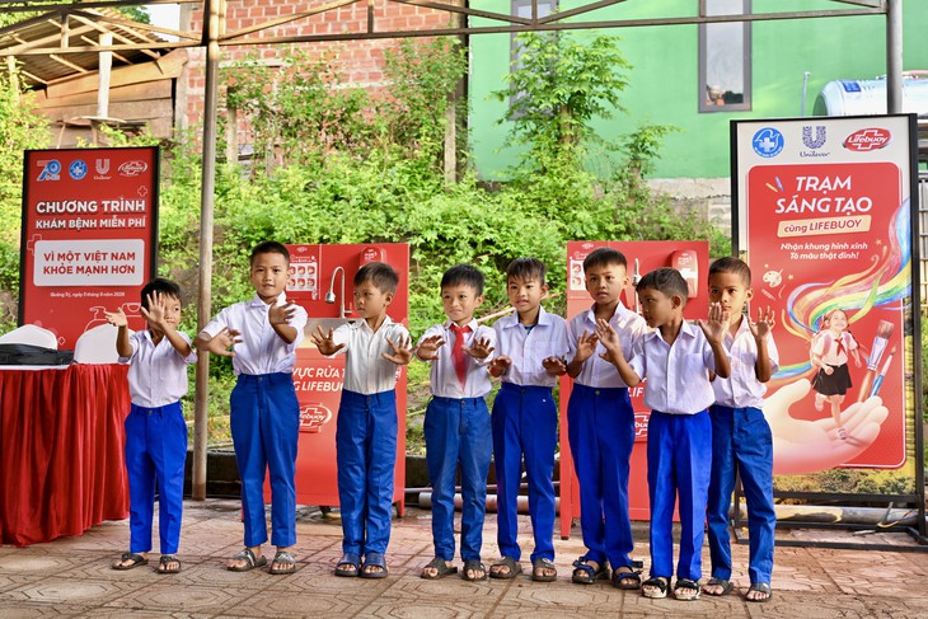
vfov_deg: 37.9
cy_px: 310
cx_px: 464
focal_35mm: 35
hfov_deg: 54.4
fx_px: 902
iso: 400
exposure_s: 1/250
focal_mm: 35
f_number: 3.5
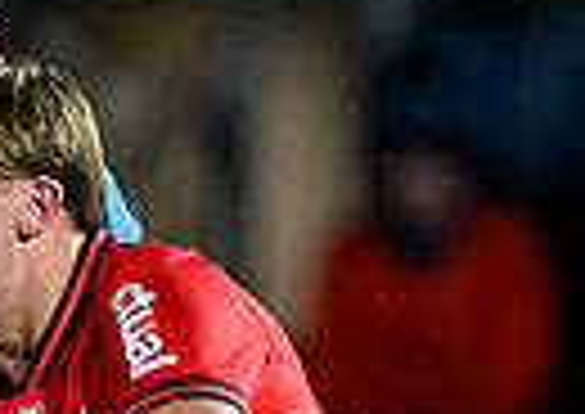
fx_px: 45001
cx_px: -720
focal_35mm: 2717
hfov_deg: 0.7
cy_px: 1216
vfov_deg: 0.5
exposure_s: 1/3200
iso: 8000
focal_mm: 400
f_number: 3.2
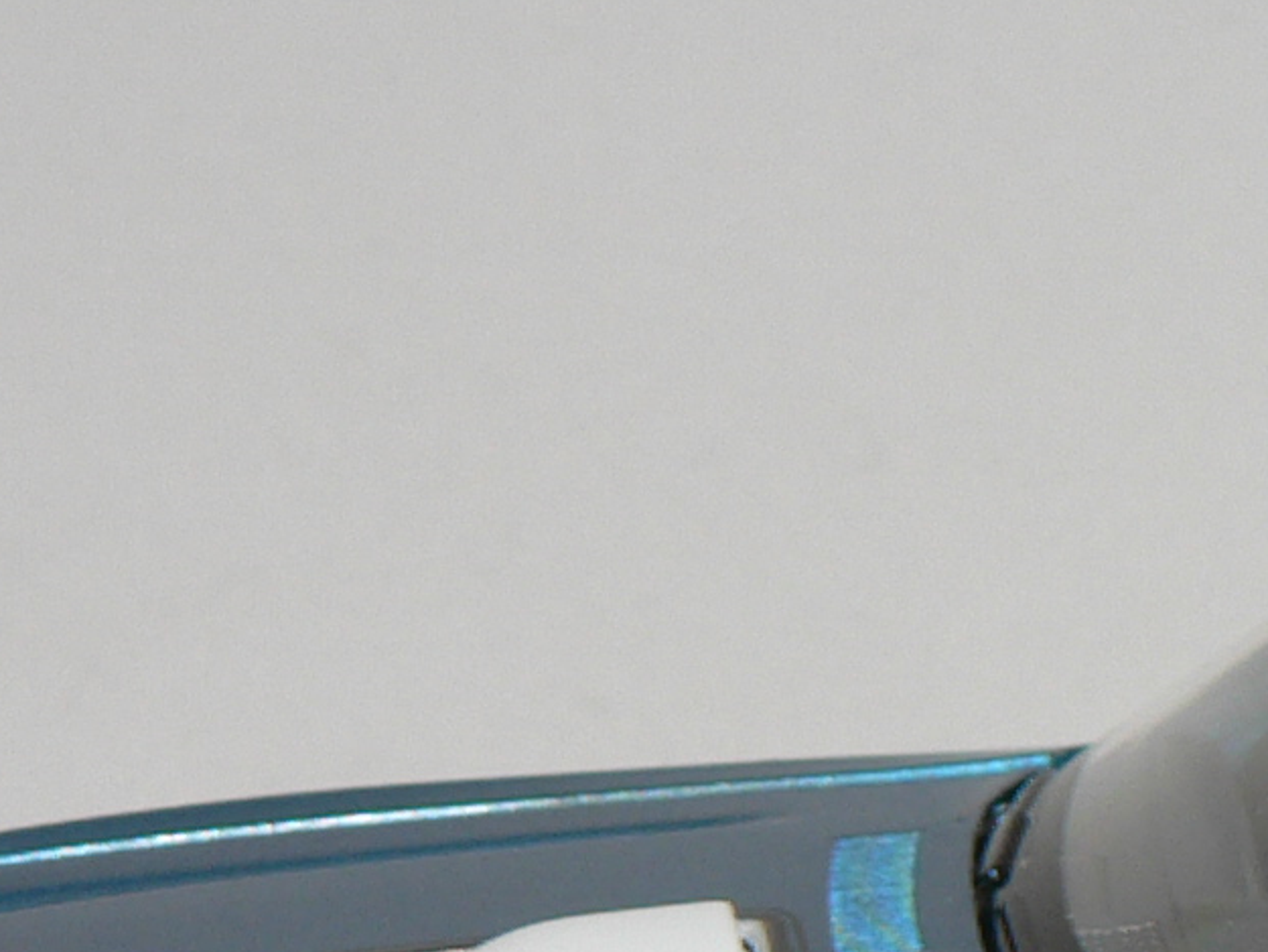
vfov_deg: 4.2
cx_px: 1755
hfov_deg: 5.6
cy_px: 1242
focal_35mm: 352
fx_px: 12896
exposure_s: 1/60
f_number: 3.2
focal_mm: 14.3
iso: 80
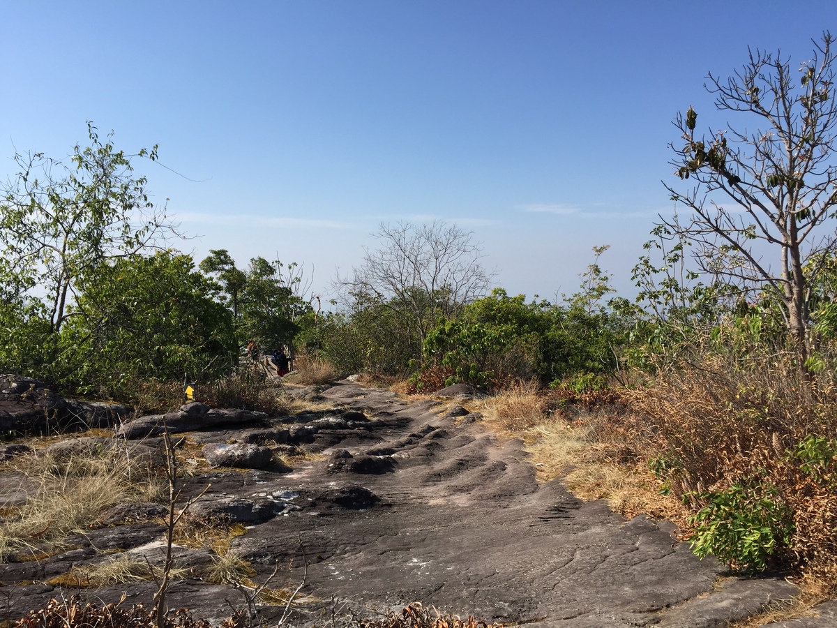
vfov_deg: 48.2
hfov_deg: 61.7
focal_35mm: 29
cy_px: 314
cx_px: 418
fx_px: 701
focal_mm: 4.15
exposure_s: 1/1980
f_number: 2.2
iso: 32
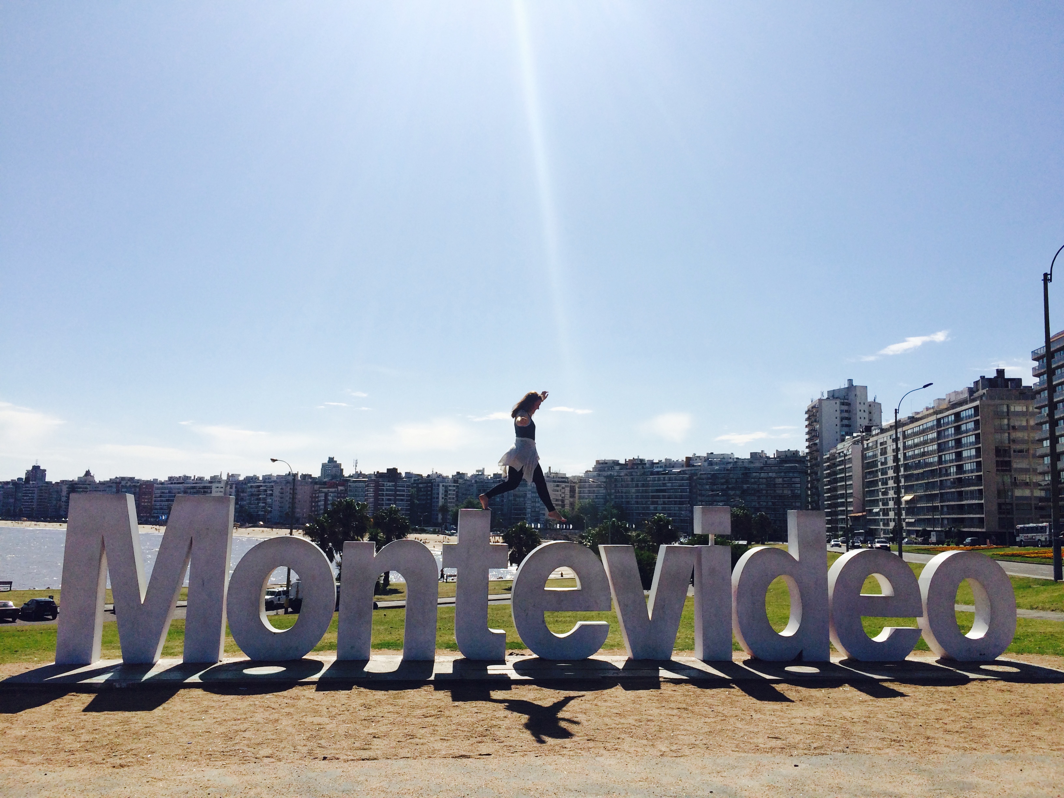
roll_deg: -0.1
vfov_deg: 48.2
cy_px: 399
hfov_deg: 61.7
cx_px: 532
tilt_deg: +5.7
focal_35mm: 29
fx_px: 891
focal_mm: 4.15
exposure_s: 1/6849
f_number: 2.2
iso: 32
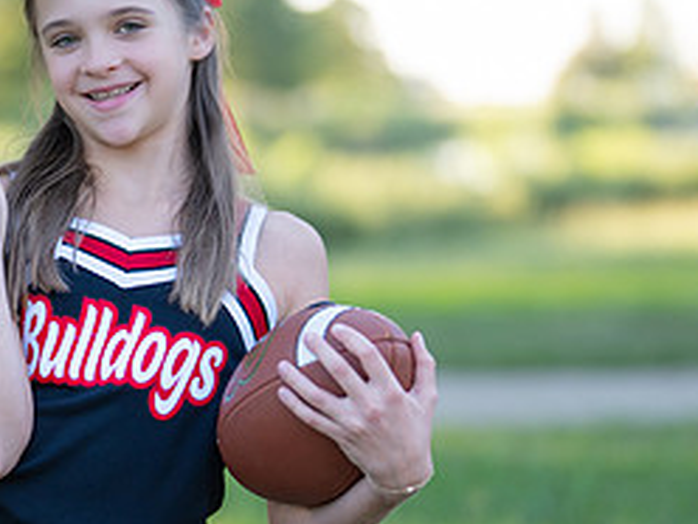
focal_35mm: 139
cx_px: 161
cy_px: 254
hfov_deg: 14.1
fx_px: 2803
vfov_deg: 10.7
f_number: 1.2
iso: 250
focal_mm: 50
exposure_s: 1/1600
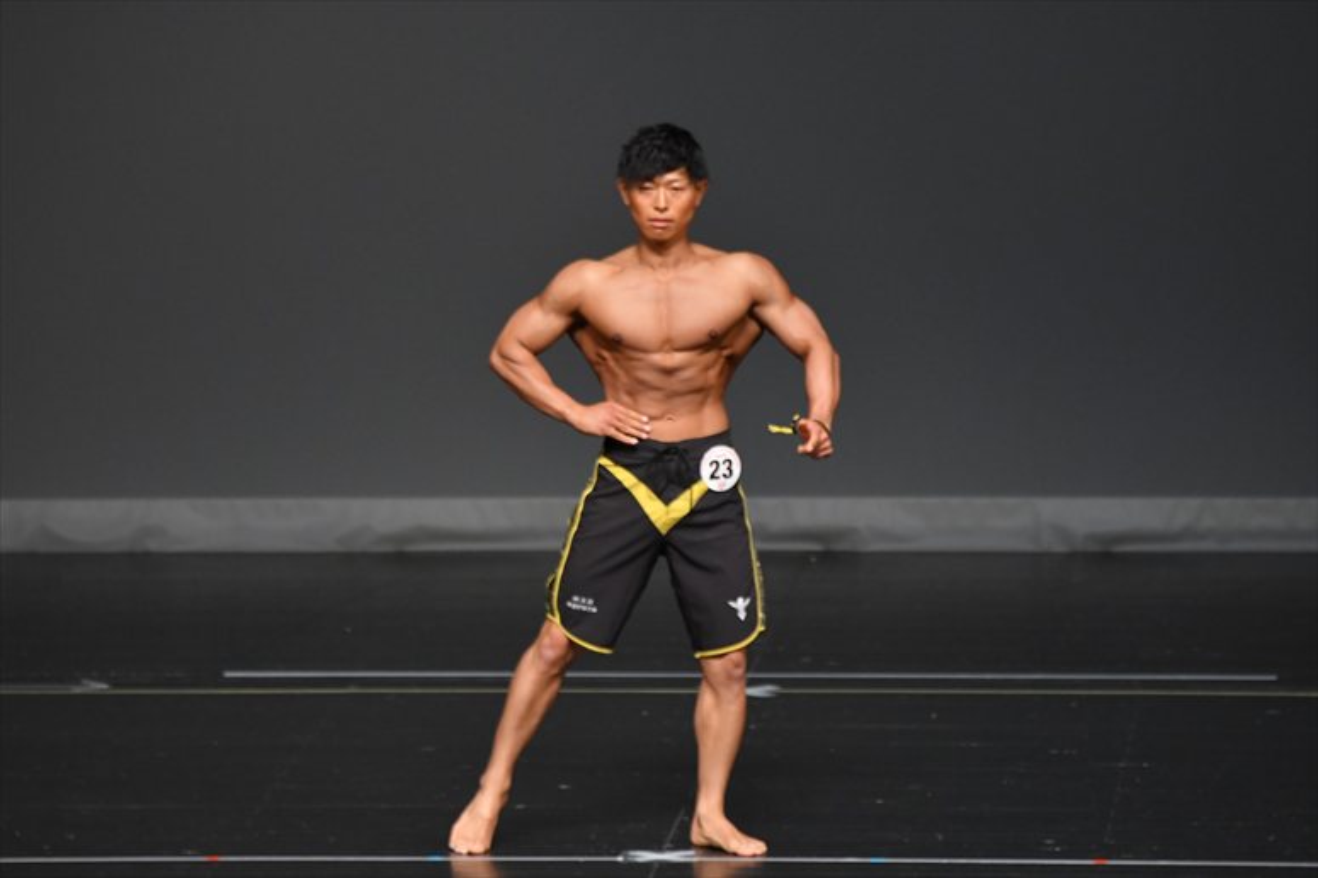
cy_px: 439
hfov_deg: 6.0
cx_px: 659
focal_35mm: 345
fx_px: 12625
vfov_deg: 4.0
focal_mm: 230
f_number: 5.6
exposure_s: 1/400
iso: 2000
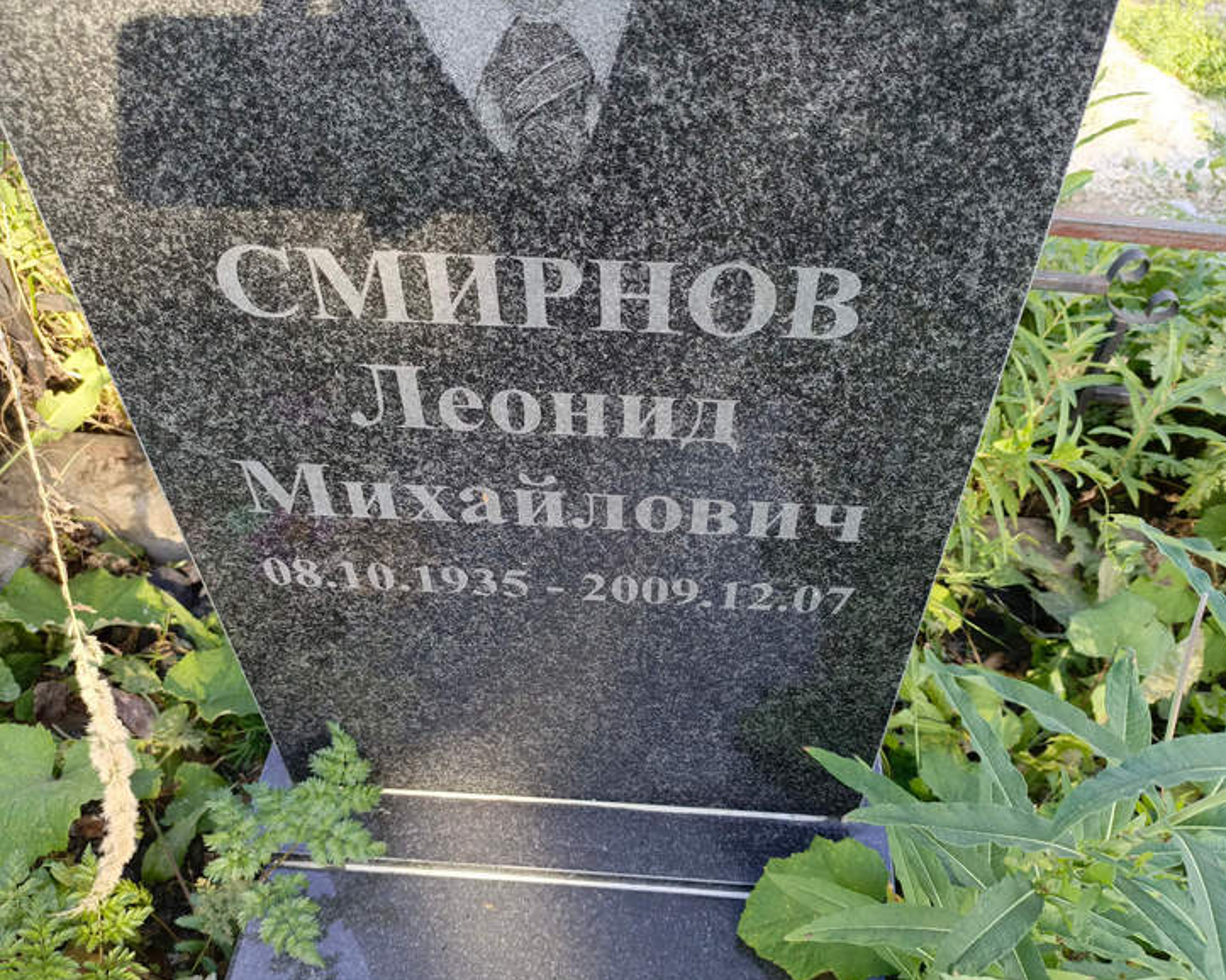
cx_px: 624
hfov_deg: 64.1
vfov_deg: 53.2
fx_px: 979
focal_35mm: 27
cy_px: 493
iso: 149
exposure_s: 1/120
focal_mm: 4.76
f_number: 1.69
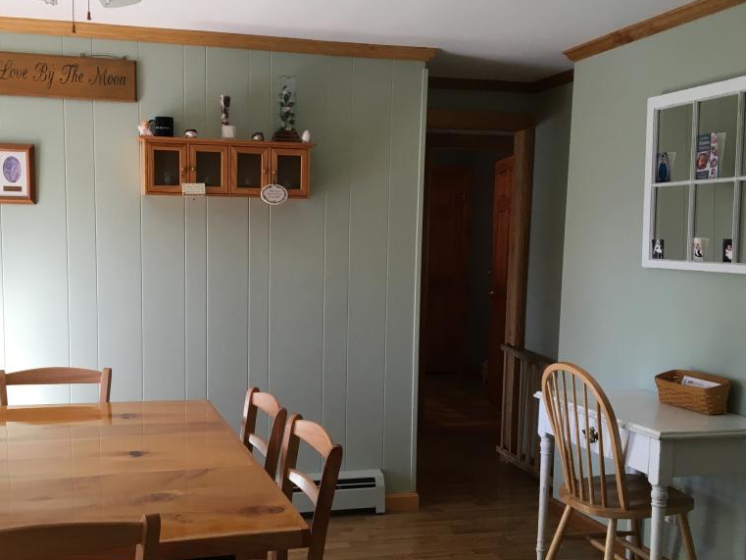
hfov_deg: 47.6
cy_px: 332
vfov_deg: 36.7
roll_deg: -0.9
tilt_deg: -6.1
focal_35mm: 39
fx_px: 841
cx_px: 300
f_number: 2.2
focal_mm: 4.15
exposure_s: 1/30
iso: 32
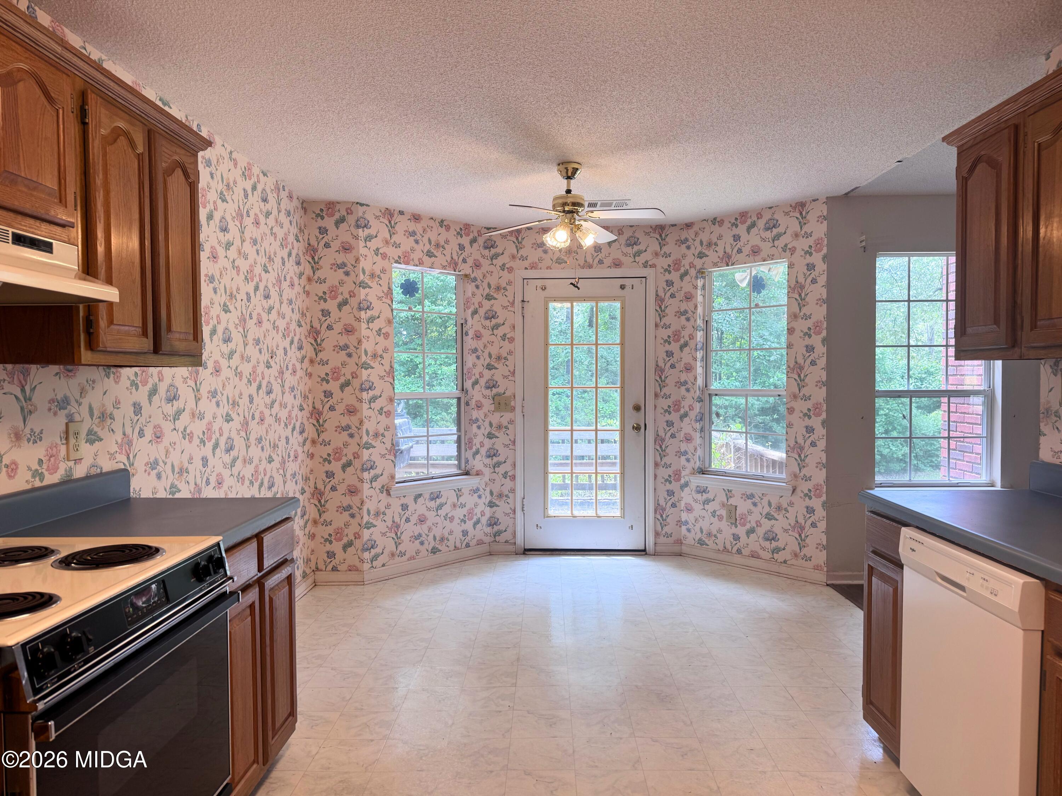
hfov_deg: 71.6
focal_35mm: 24
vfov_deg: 56.8
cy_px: 398
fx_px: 736
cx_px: 531
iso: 50
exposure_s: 1/120
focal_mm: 6.76
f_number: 1.78
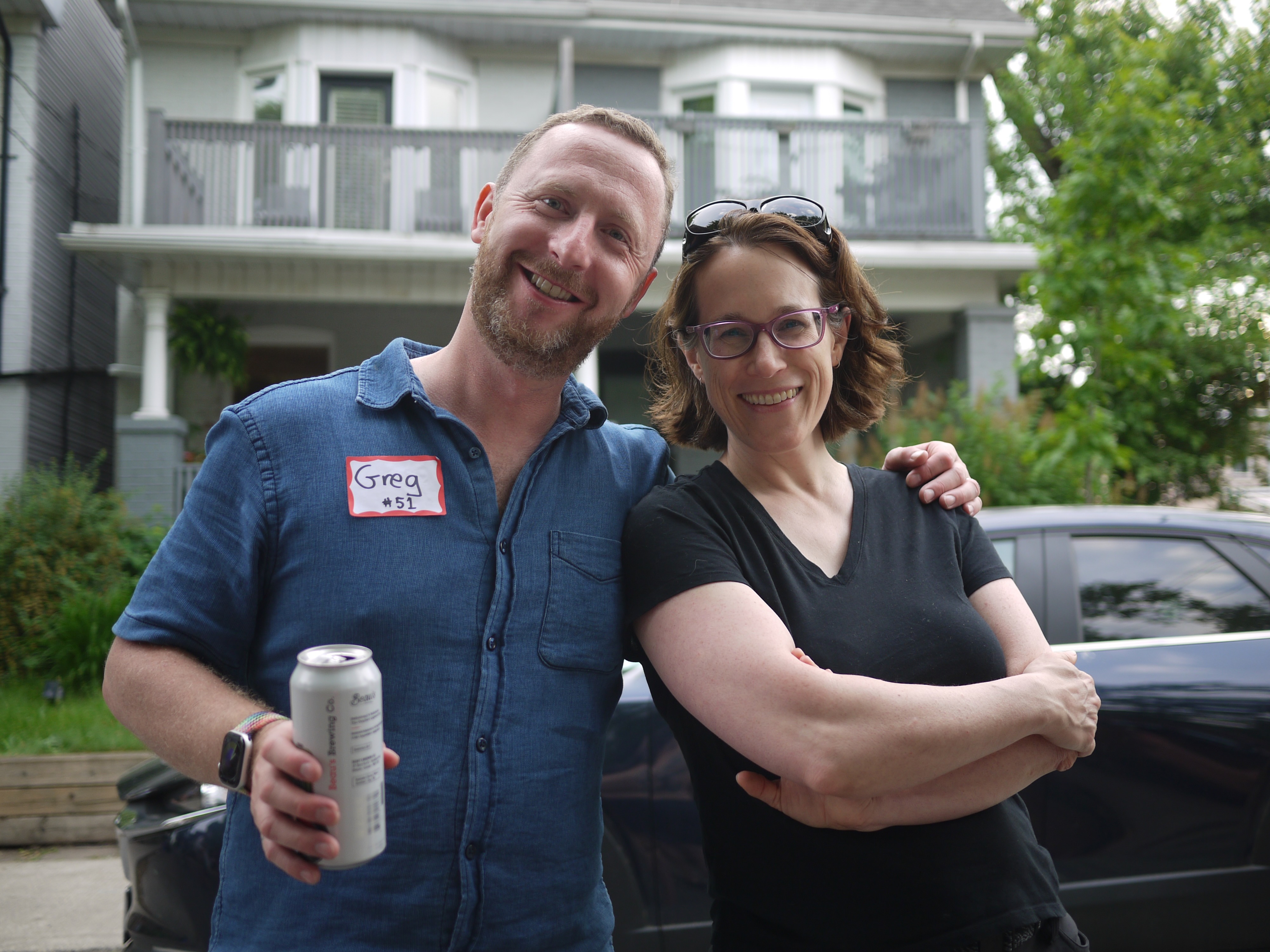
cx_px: 635
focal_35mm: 40
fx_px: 1468
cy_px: 476
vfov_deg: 36.0
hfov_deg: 46.8
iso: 100
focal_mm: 20
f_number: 1.7
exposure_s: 1/200
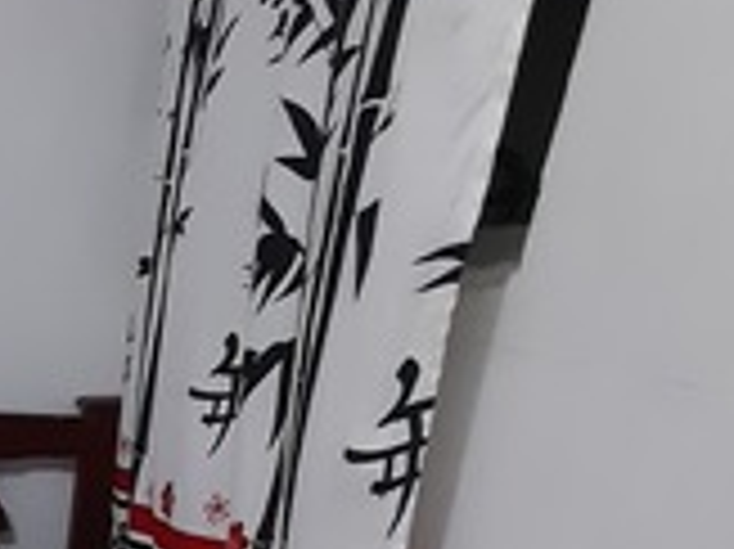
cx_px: -198
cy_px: 850
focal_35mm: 48
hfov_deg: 31.5
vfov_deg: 23.4
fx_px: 1017
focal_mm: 1.42
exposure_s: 1/25
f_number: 2.2
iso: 320
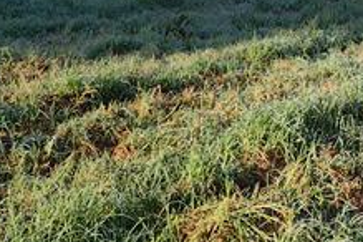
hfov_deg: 20.1
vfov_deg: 13.4
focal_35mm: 99
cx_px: 350
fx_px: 998
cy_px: -56
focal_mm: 4.7
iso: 100
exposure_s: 1/423
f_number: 1.8
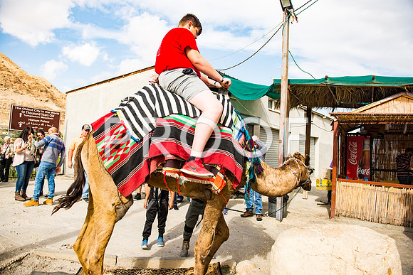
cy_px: 138
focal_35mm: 24
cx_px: 206
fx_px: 275
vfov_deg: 53.2
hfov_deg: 73.7
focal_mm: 24
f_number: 2.8
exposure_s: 1/3200
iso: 200
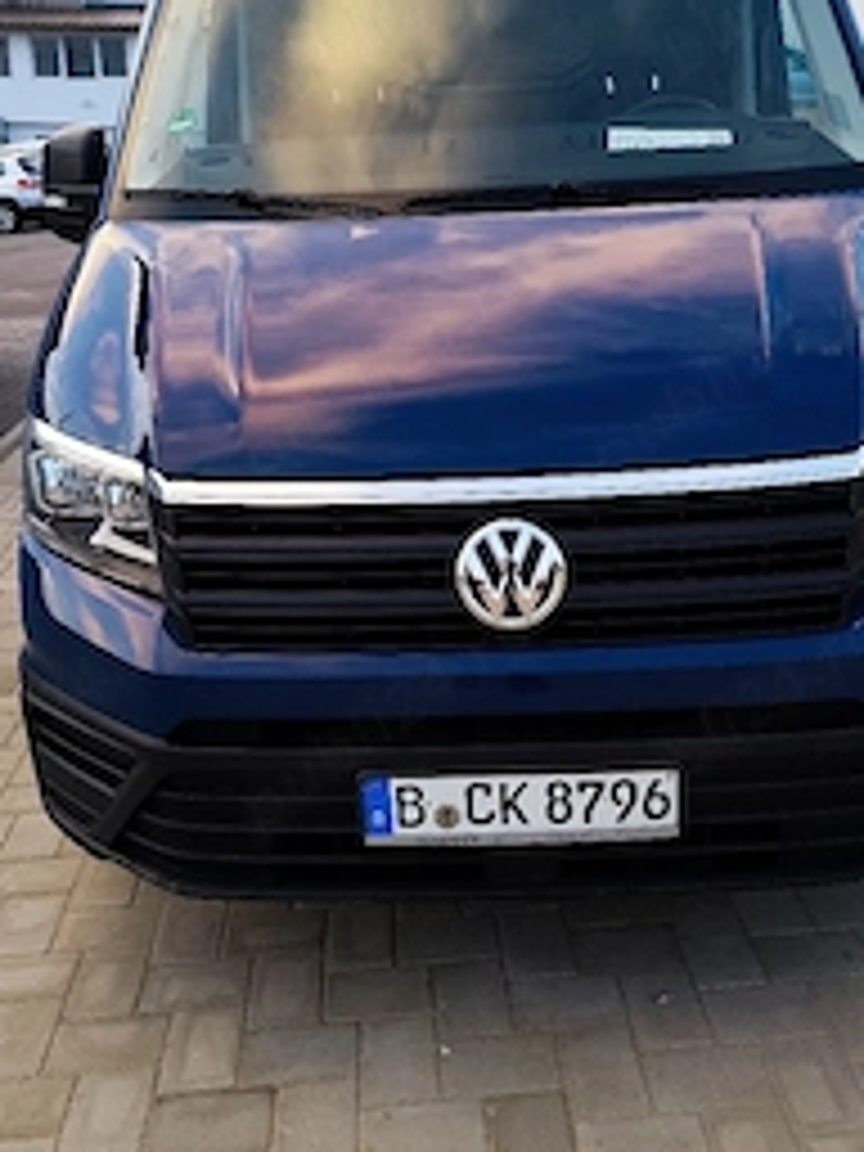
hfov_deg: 39.6
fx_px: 1198
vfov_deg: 50.8
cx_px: 477
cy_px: 423
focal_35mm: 36
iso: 64
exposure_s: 1/100
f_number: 1.65
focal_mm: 6.14
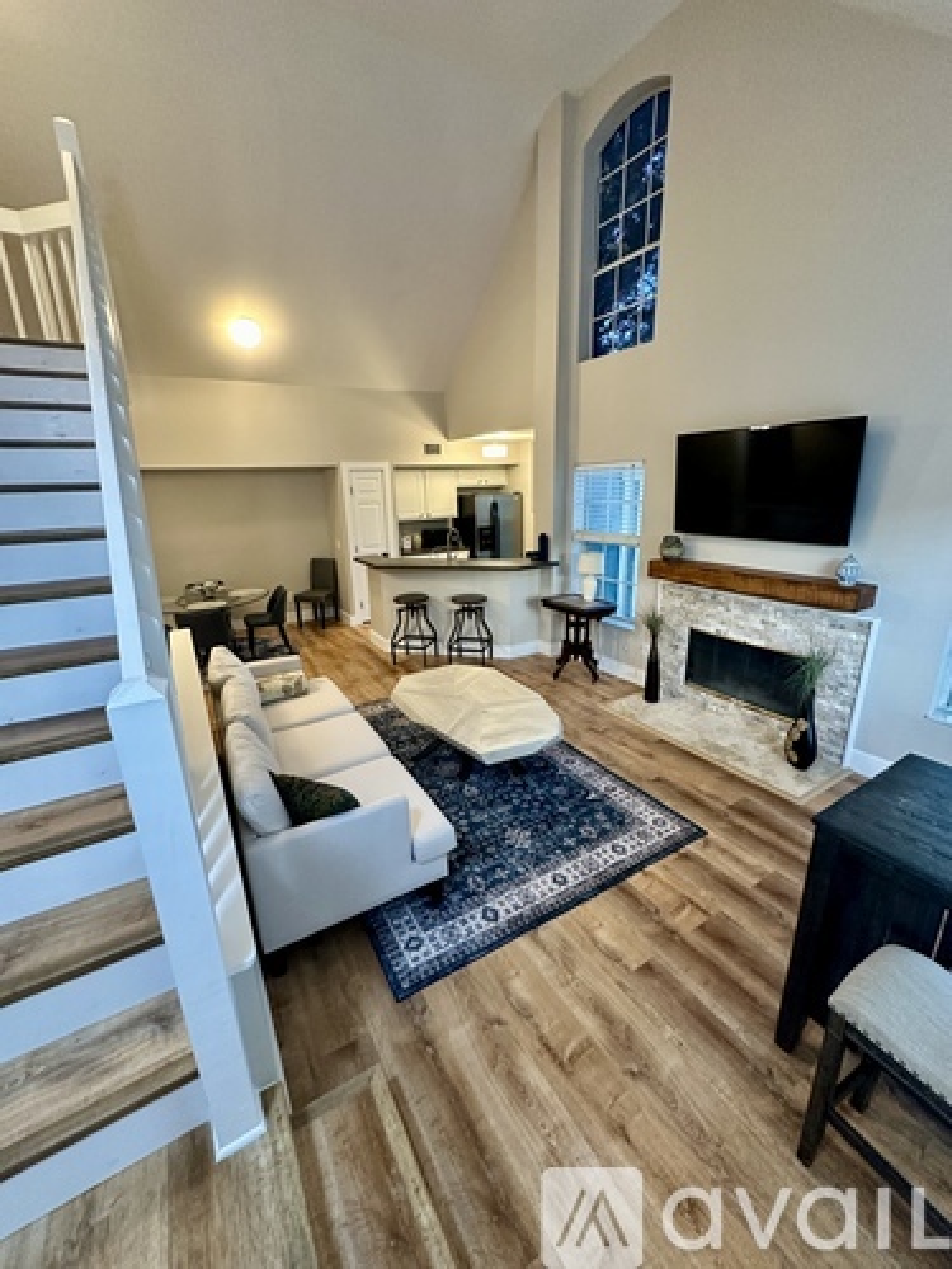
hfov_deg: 85.7
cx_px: 476
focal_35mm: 14
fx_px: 513
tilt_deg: -16.4
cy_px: 634
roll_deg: +0.5
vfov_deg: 102.1
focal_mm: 2.22
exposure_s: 1/60
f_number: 2.2
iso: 400
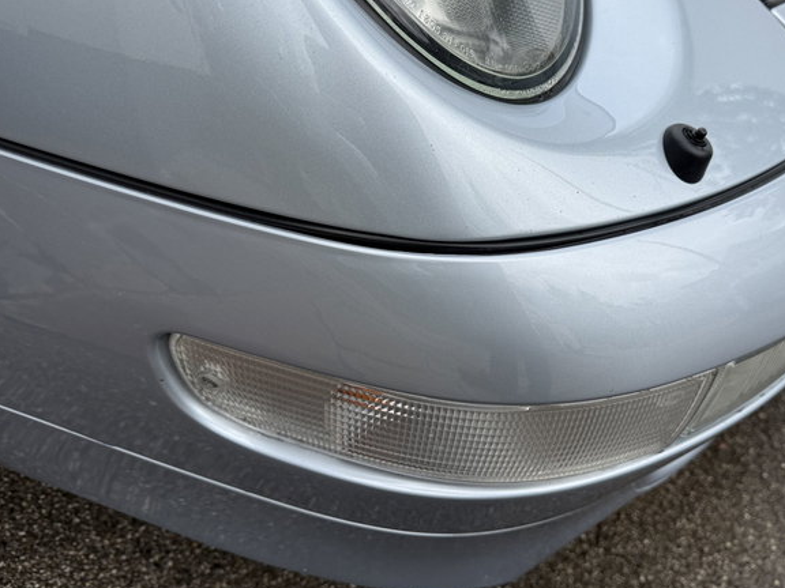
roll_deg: -7.2
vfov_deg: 44.1
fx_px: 726
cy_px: 259
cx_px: 496
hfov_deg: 56.1
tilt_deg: -36.1
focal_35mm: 32
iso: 80
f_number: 1.78
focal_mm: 6.76
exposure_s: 1/2525
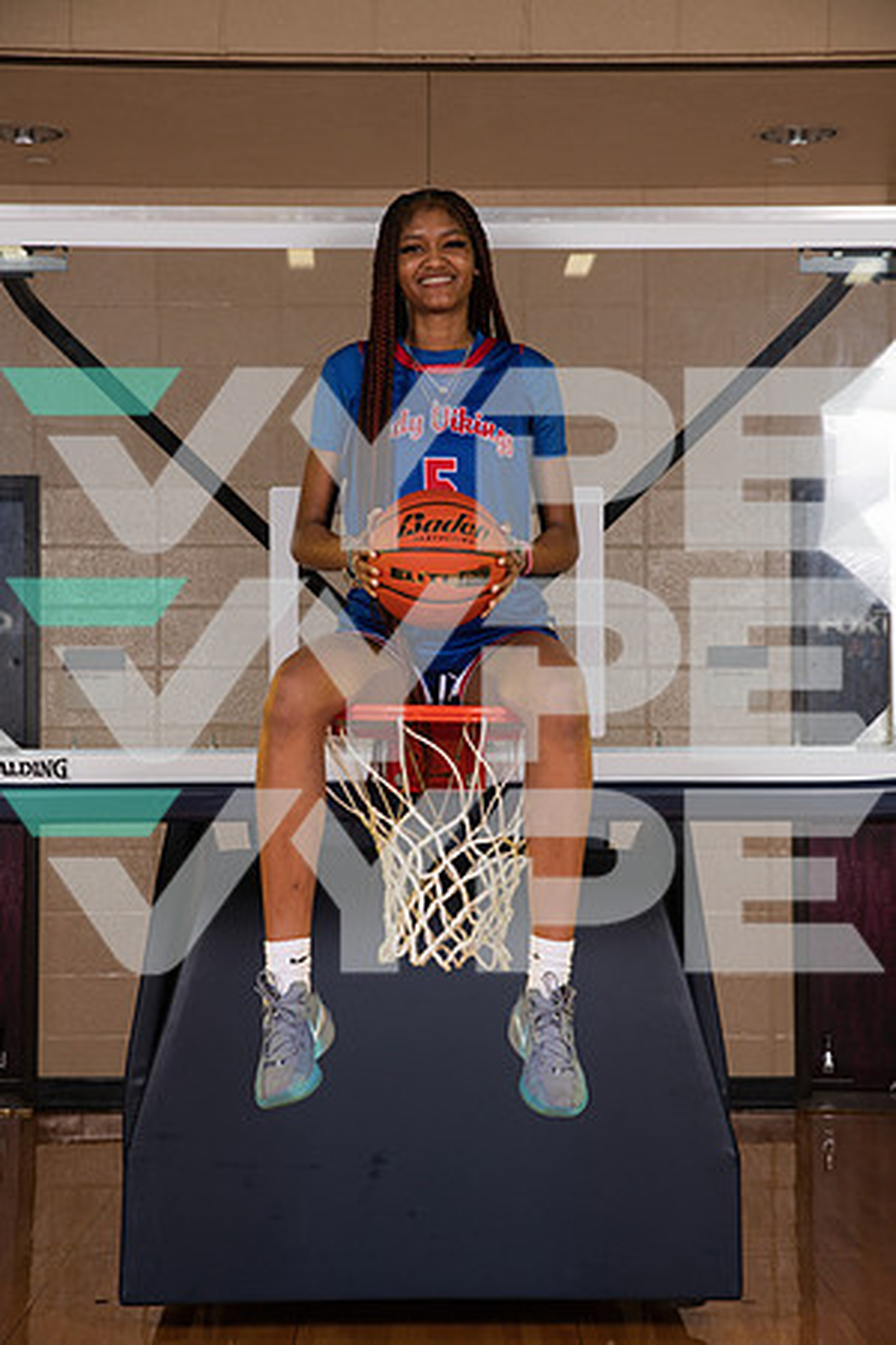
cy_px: 672
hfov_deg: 20.0
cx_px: 448
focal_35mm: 68
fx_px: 2538
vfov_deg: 29.7
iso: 320
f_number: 7.1
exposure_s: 1/320
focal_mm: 68
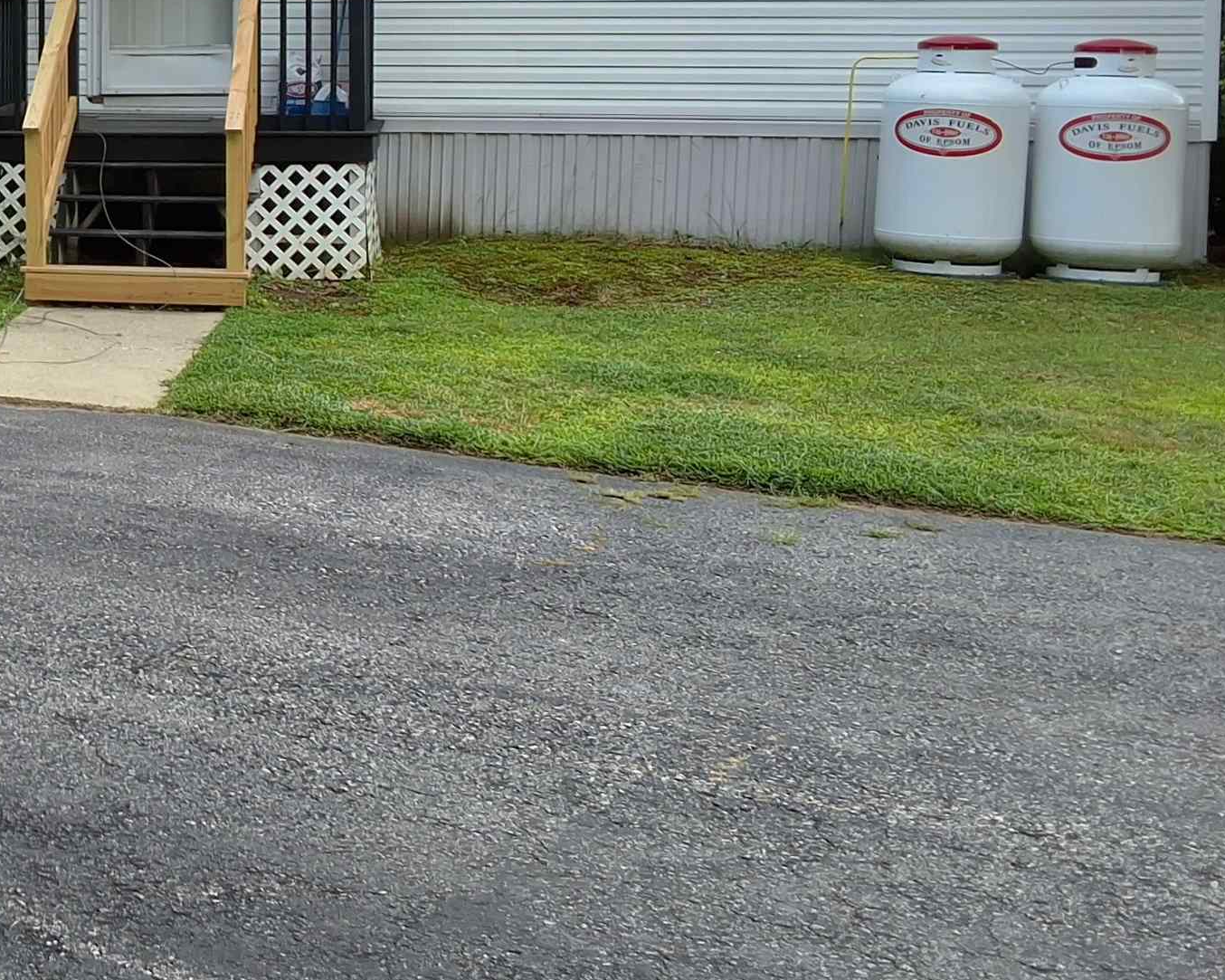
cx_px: -110
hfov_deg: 27.9
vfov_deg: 24.2
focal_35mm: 62
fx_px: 2248
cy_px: 205
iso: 32
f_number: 1.9
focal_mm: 2.91
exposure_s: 1/1018
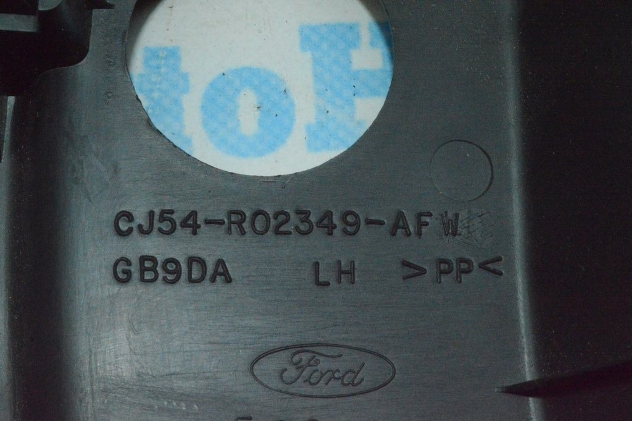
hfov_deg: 24.6
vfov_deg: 16.5
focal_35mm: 82
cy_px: 210
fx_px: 1447
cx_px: 316
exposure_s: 1/100
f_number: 36
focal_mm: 55
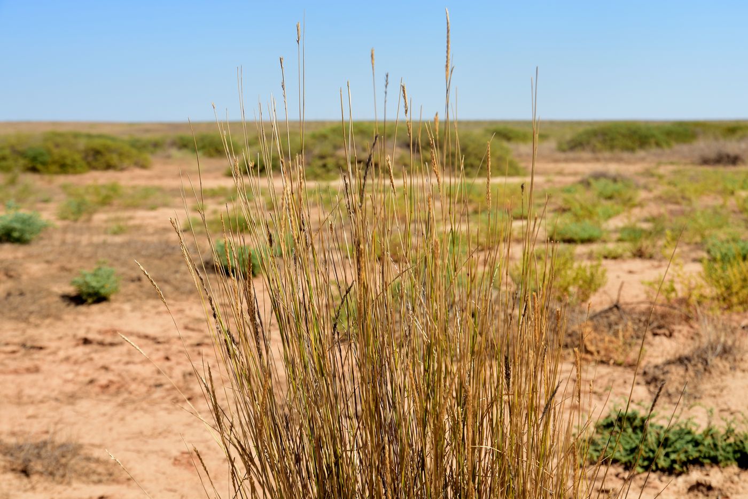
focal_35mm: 60
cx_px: 374
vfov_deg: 22.6
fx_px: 1246
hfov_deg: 33.4
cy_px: 250
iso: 100
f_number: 8
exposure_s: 1/250
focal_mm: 40
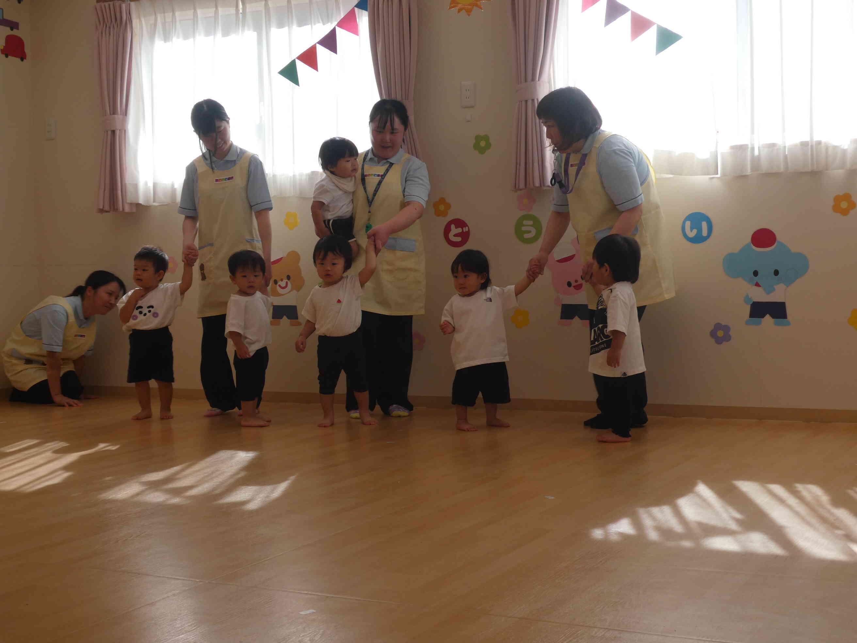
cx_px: 428
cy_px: 322
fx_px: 1238
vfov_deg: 29.1
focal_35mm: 50
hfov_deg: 38.2
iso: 80
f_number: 4.1
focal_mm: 9
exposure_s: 1/100
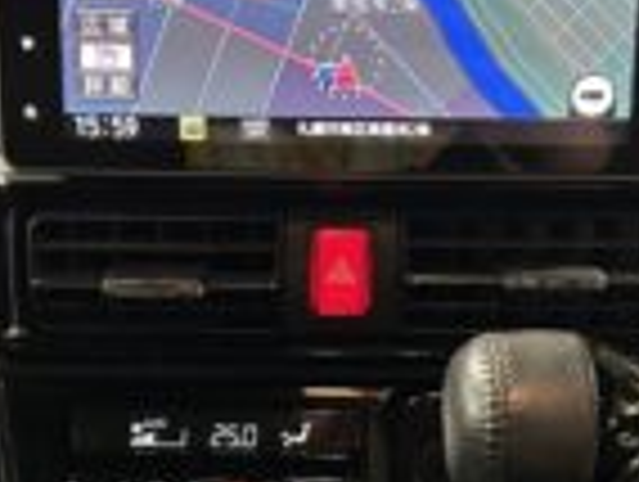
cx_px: 302
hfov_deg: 30.2
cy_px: 331
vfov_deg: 22.9
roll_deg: +0.8
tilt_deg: -33.2
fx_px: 1183
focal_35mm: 64
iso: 500
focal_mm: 5.7
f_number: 1.5
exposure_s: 1/33
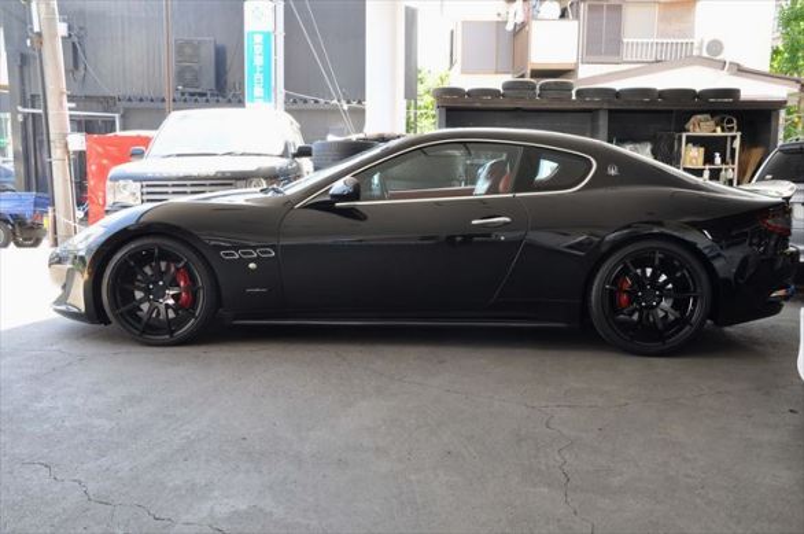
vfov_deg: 35.4
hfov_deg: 51.3
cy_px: 267
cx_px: 402
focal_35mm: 38
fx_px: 836
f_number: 7.1
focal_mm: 25
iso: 200
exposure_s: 1/50
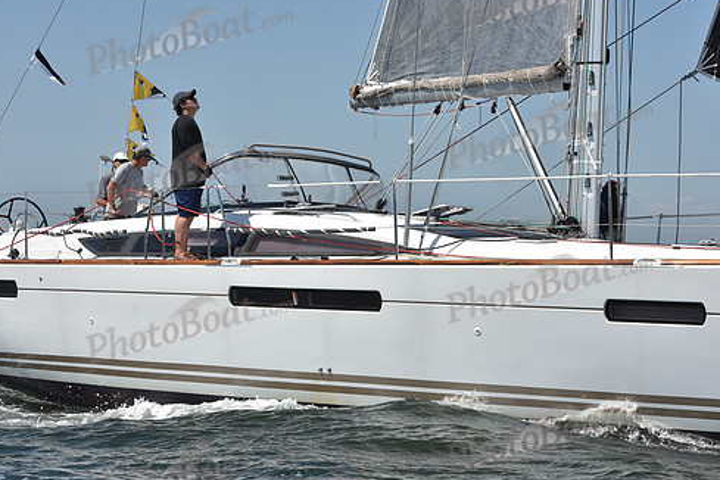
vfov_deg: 13.4
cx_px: 371
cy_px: 229
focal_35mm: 102
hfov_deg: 20.0
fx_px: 2040
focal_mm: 86
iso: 250
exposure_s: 1/1250
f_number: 9
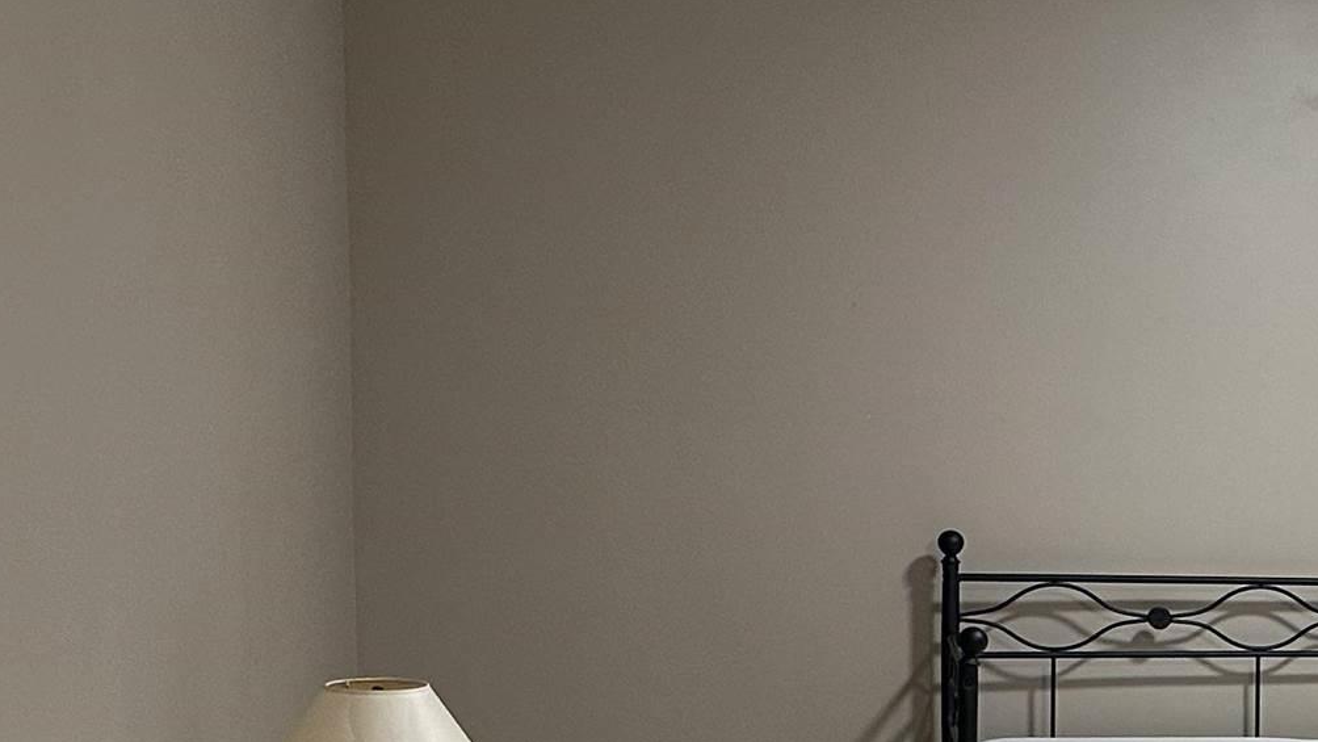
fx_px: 2796
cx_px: 1626
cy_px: 749
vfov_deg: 14.8
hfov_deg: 23.9
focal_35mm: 80
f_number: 1.78
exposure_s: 1/60
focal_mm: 6.86
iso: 320
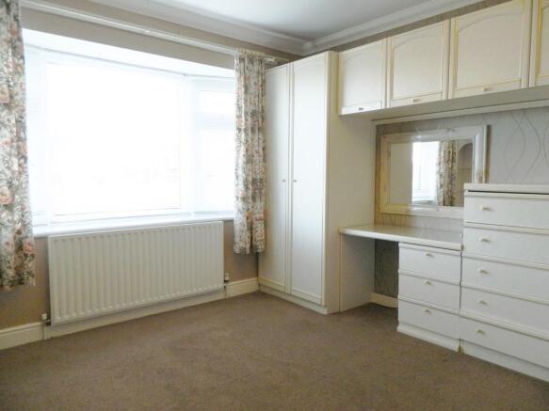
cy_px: 206
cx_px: 274
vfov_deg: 54.9
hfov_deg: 69.4
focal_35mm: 25
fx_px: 396
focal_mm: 4.5
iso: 220
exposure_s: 1/30
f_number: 3.1
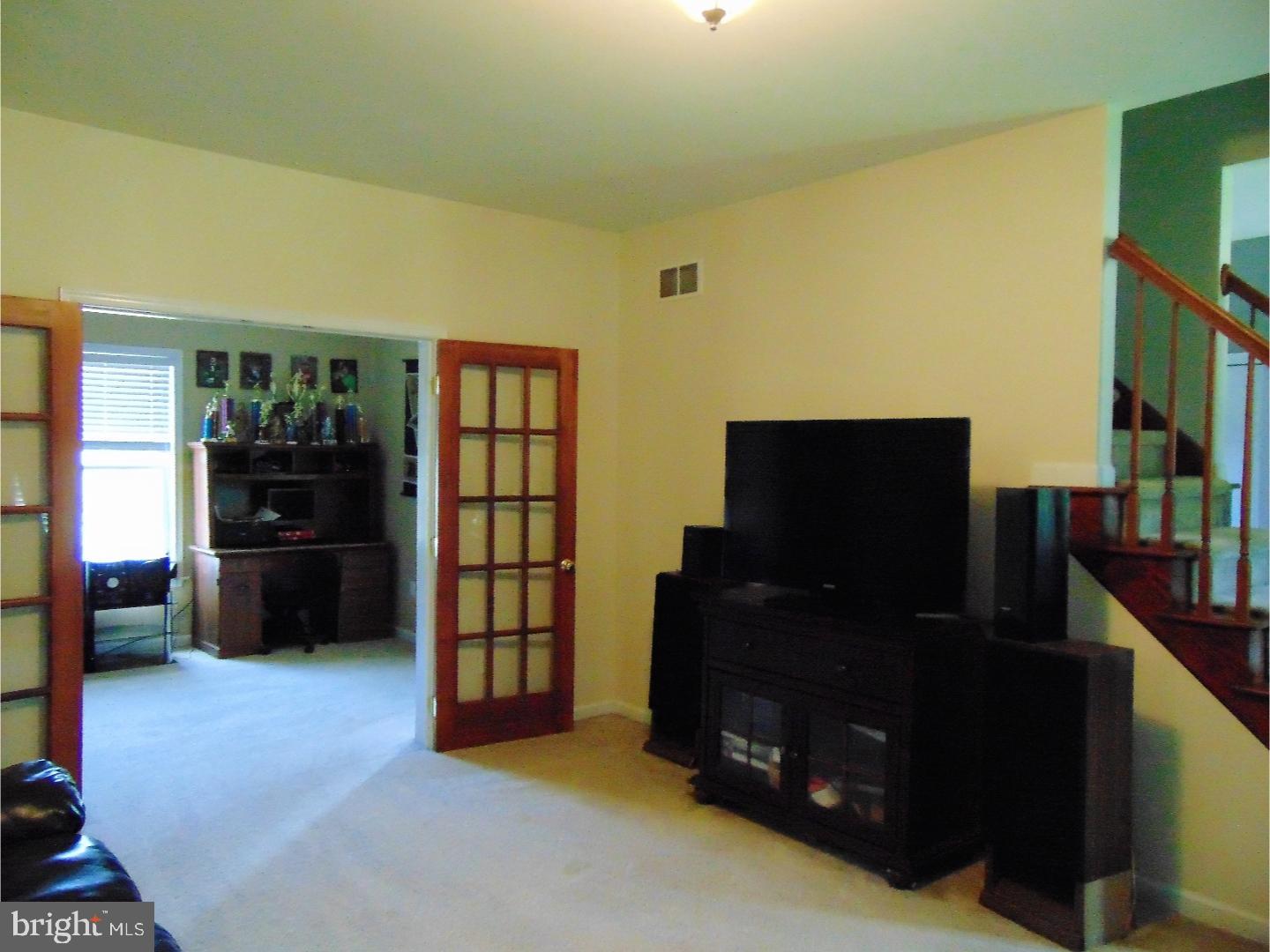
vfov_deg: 54.9
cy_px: 476
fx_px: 917
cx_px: 635
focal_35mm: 25
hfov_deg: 69.4
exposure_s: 1/25
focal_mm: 4.5
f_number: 3
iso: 800
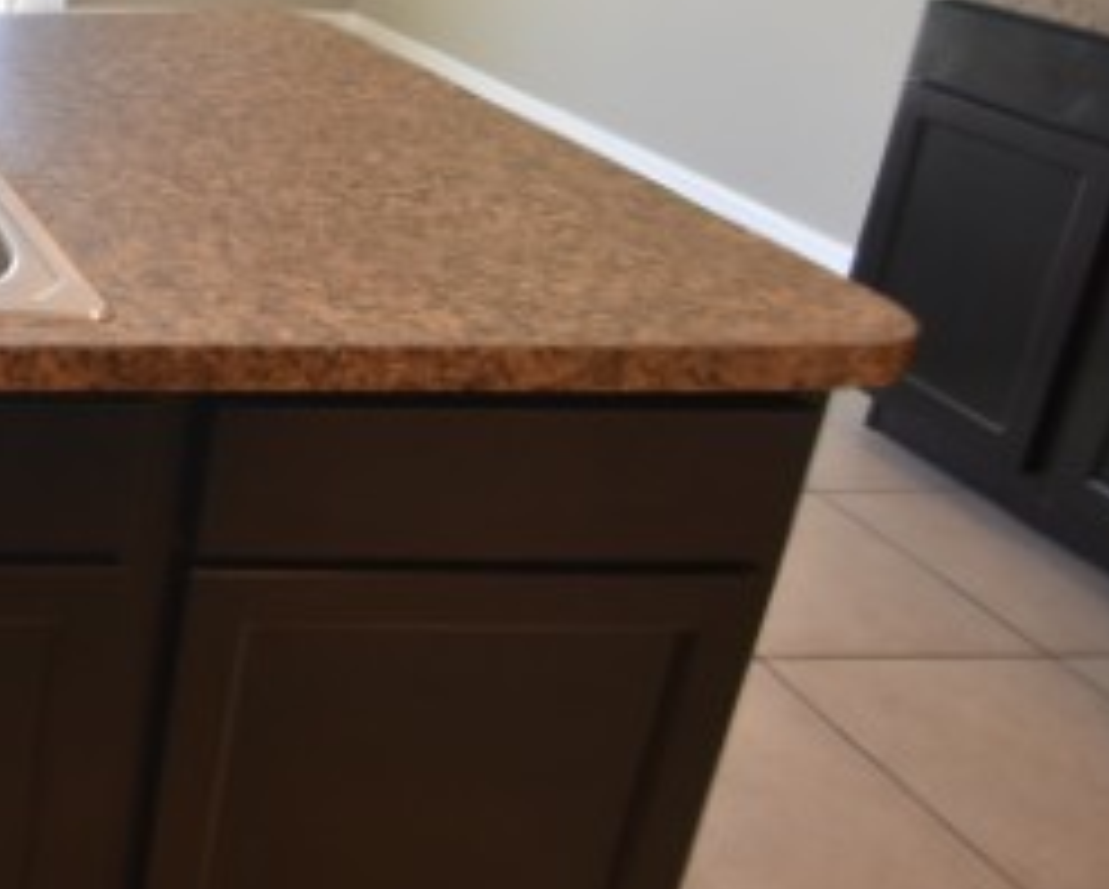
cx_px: -413
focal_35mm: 41
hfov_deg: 31.4
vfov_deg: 34.6
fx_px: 1347
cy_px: 99
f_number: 4.5
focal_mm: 10
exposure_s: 1/80
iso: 400
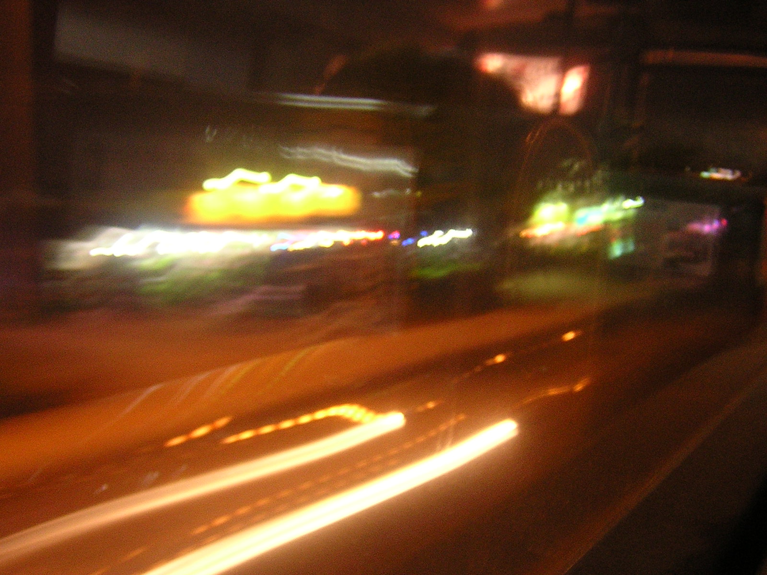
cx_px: 384
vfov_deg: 39.7
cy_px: 288
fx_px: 798
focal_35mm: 36
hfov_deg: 51.4
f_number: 2.6
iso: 400
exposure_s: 1/3.4
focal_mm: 4.7
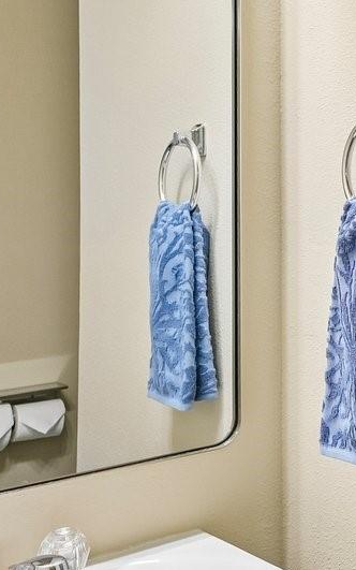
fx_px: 854
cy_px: 216
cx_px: 626
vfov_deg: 36.7
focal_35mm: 55
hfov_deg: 18.7
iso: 180
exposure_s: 1/15
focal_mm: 14
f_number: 8
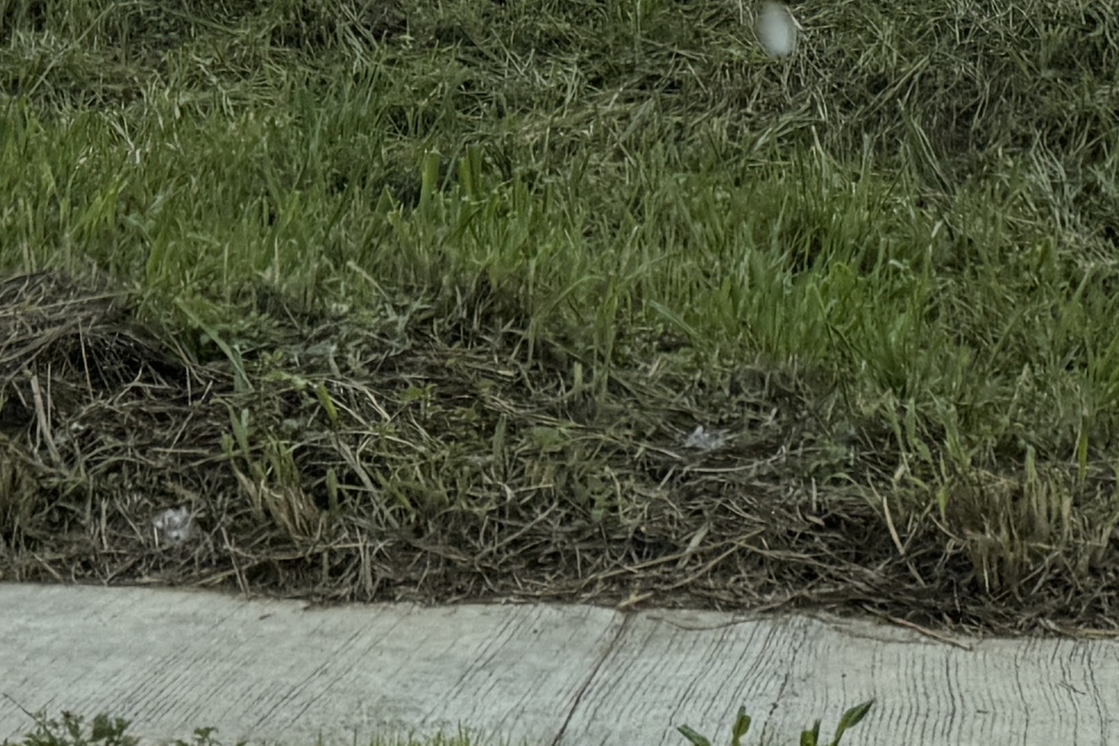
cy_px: -684
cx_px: 606
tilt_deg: +6.0
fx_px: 3170
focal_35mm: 102
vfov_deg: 12.1
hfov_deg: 20.0
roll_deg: +0.7
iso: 80
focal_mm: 6.76
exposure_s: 1/2174
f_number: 1.78
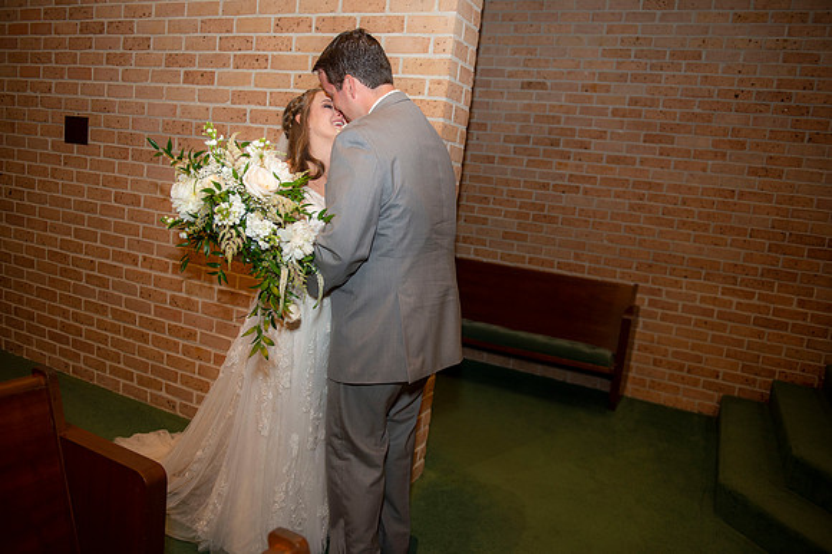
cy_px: 277
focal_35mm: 28
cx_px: 416
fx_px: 647
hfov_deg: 65.5
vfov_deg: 46.4
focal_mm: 28
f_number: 2.8
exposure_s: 1/200
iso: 800
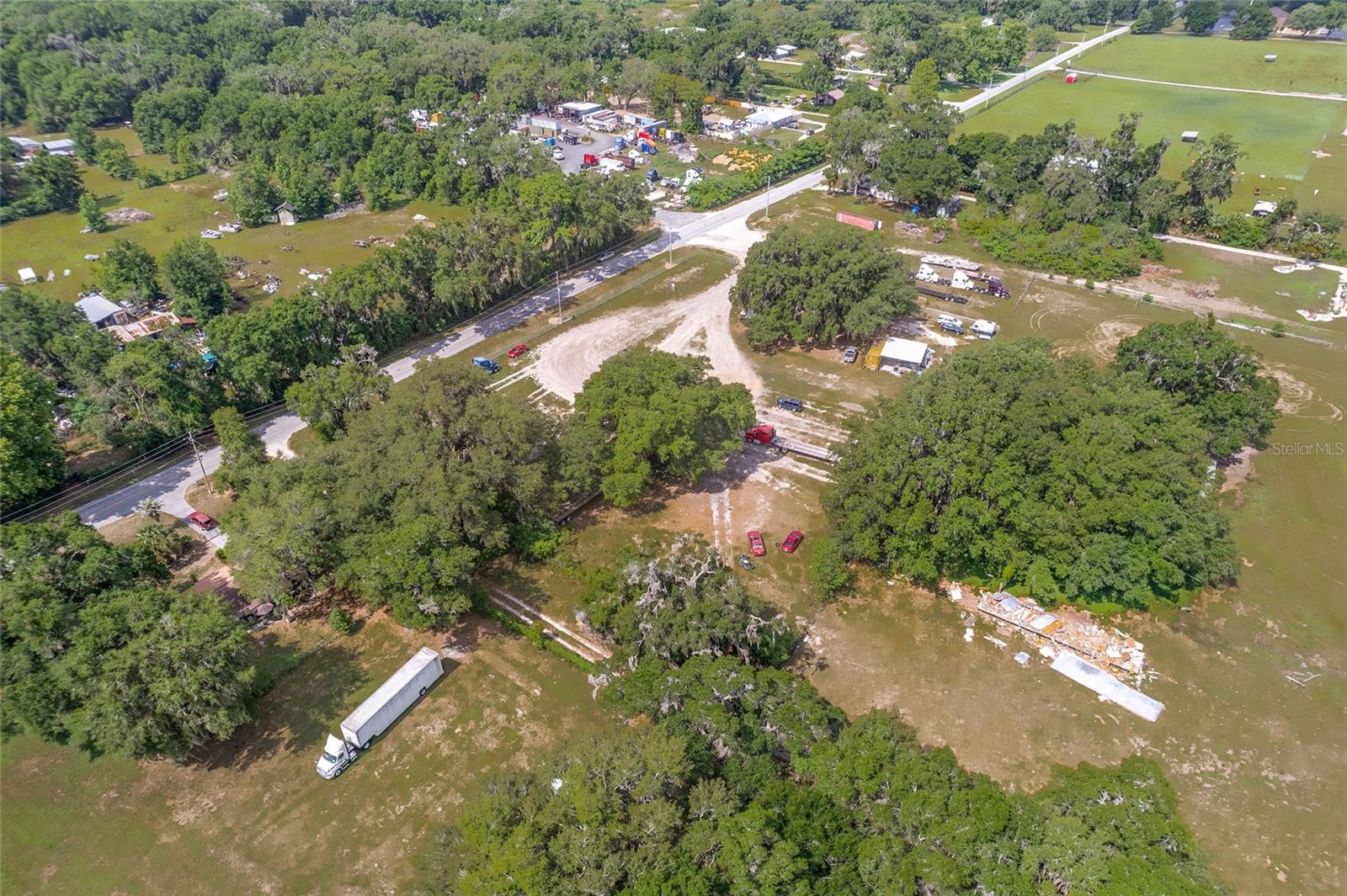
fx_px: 823
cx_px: 674
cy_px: 448
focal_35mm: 22
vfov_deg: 57.2
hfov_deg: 78.6
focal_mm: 8.38
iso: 100
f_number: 2.8
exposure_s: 1/1500
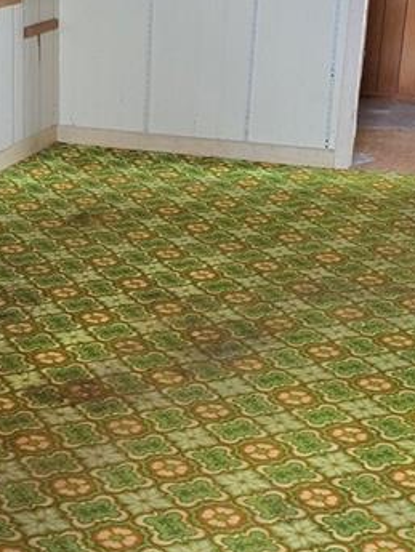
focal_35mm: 80
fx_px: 1278
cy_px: 381
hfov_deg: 18.2
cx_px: 69
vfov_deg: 24.3
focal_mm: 6.3
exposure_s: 1/120
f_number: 1.7
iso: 320
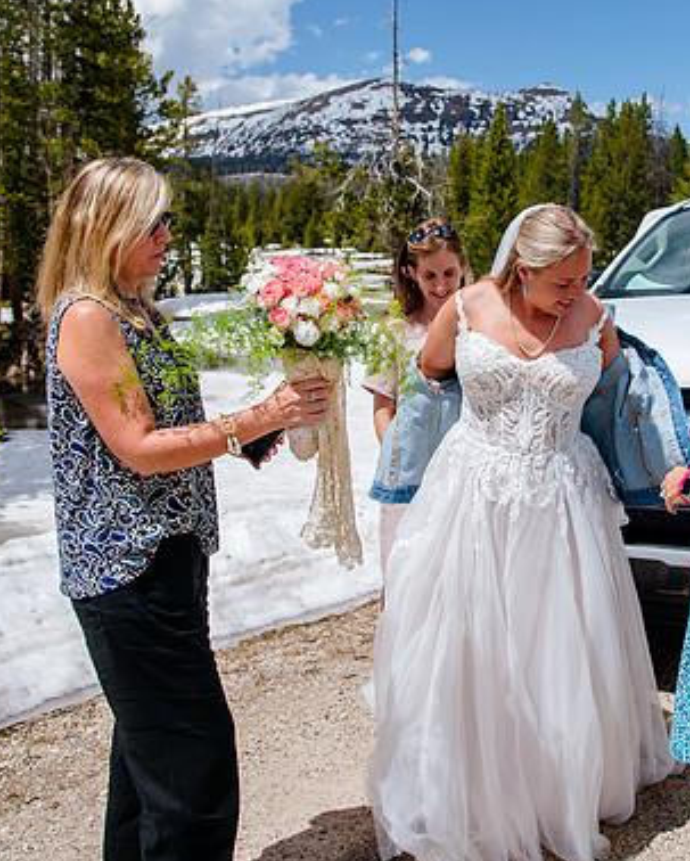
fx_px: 1122
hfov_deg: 33.9
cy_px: 330
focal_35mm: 44
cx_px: 458
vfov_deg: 41.7
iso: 200
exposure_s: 1/500
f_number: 5
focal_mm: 24
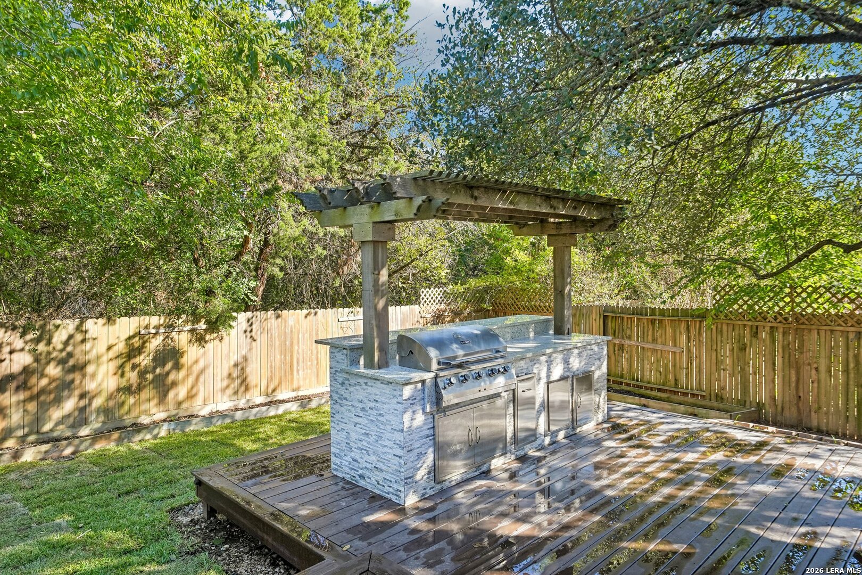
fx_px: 527
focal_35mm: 22
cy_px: 288
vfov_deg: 57.2
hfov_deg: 78.6
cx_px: 431
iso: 500
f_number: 8
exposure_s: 1/200
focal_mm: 22
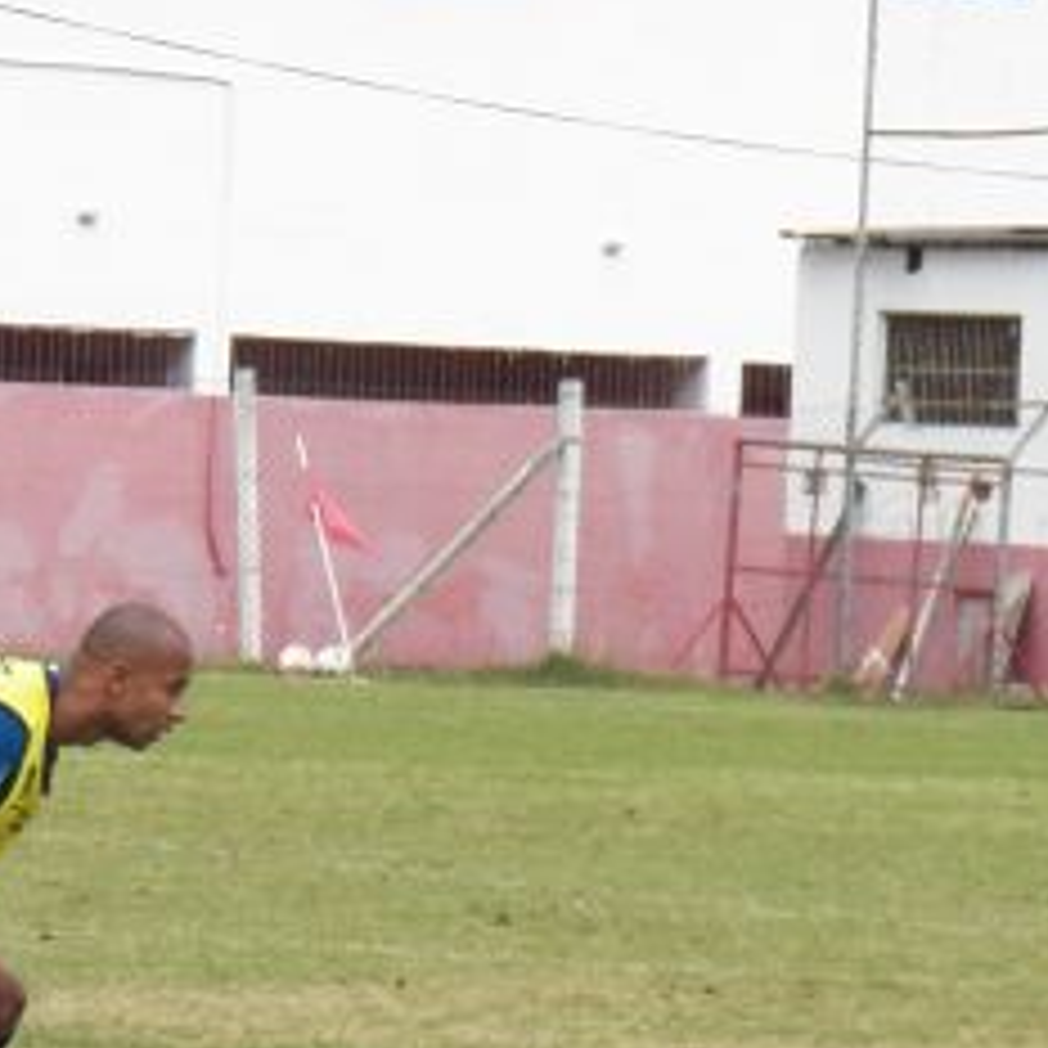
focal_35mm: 343
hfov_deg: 5.1
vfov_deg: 5.1
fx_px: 11749
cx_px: 1318
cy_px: 580
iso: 125
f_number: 3.6
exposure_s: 1/640
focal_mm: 20.2
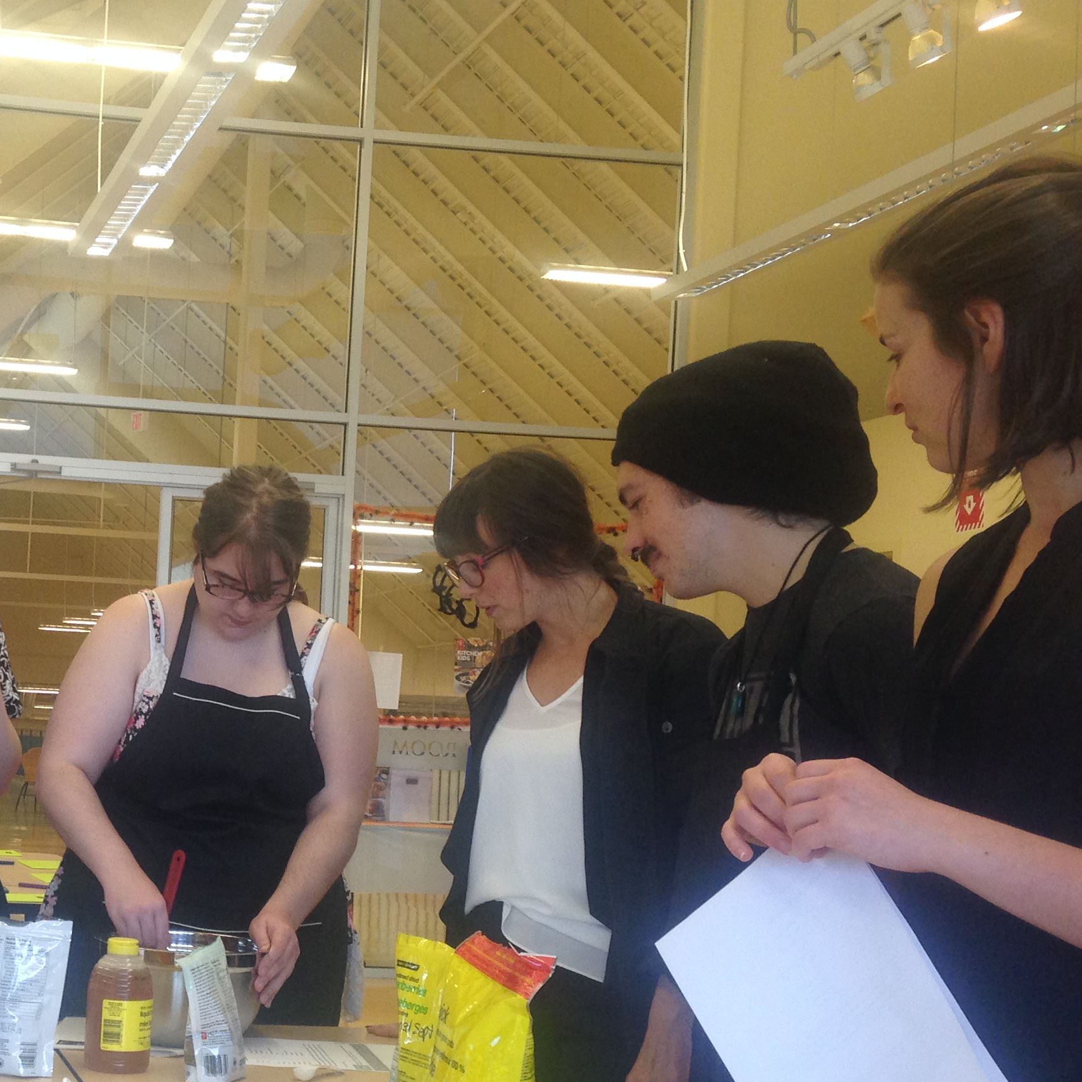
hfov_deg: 29.1
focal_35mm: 56
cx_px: 66
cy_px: 665
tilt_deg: +2.1
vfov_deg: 30.5
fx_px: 1980
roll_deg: -1.4
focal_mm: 4.12
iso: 80
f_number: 2.4
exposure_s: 1/120
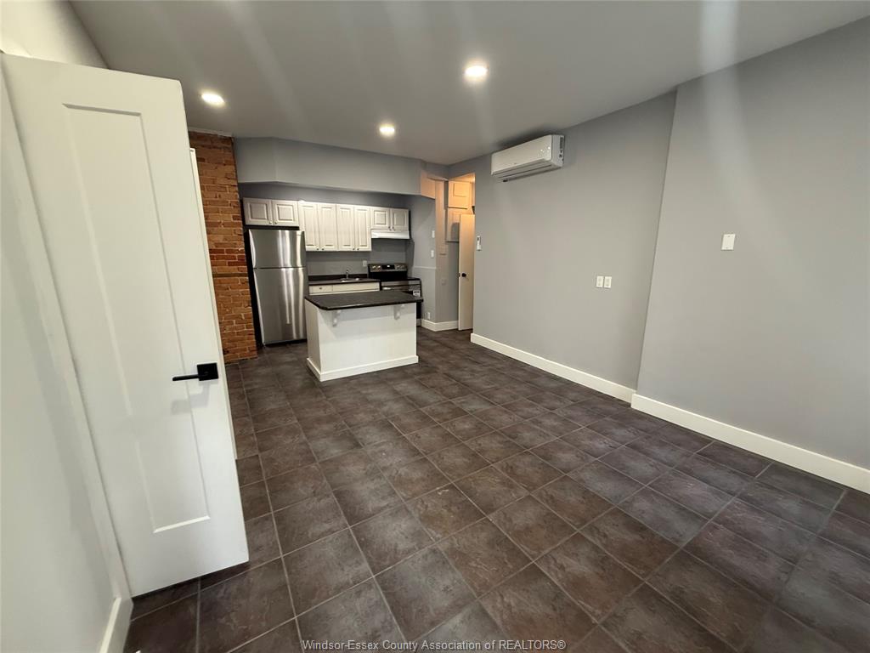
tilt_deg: -11.5
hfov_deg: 102.1
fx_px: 352
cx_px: 435
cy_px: 326
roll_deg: +1.3
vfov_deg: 85.7
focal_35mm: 14
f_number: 2.2
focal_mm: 2.22
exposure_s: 1/60
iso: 250
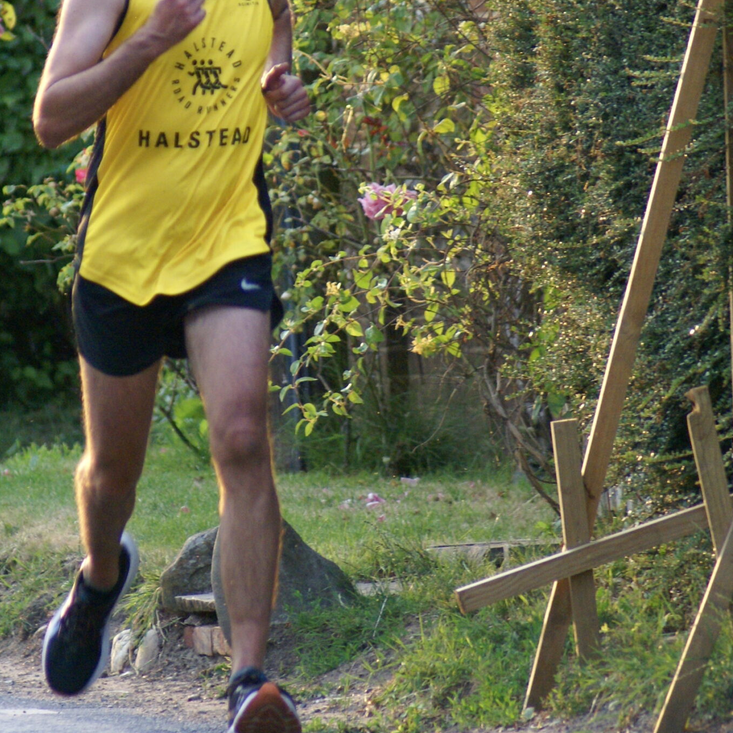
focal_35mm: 725
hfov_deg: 2.4
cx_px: 289
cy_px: 186
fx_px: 17369
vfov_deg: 2.4
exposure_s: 1/250
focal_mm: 300
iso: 800
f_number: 5.6
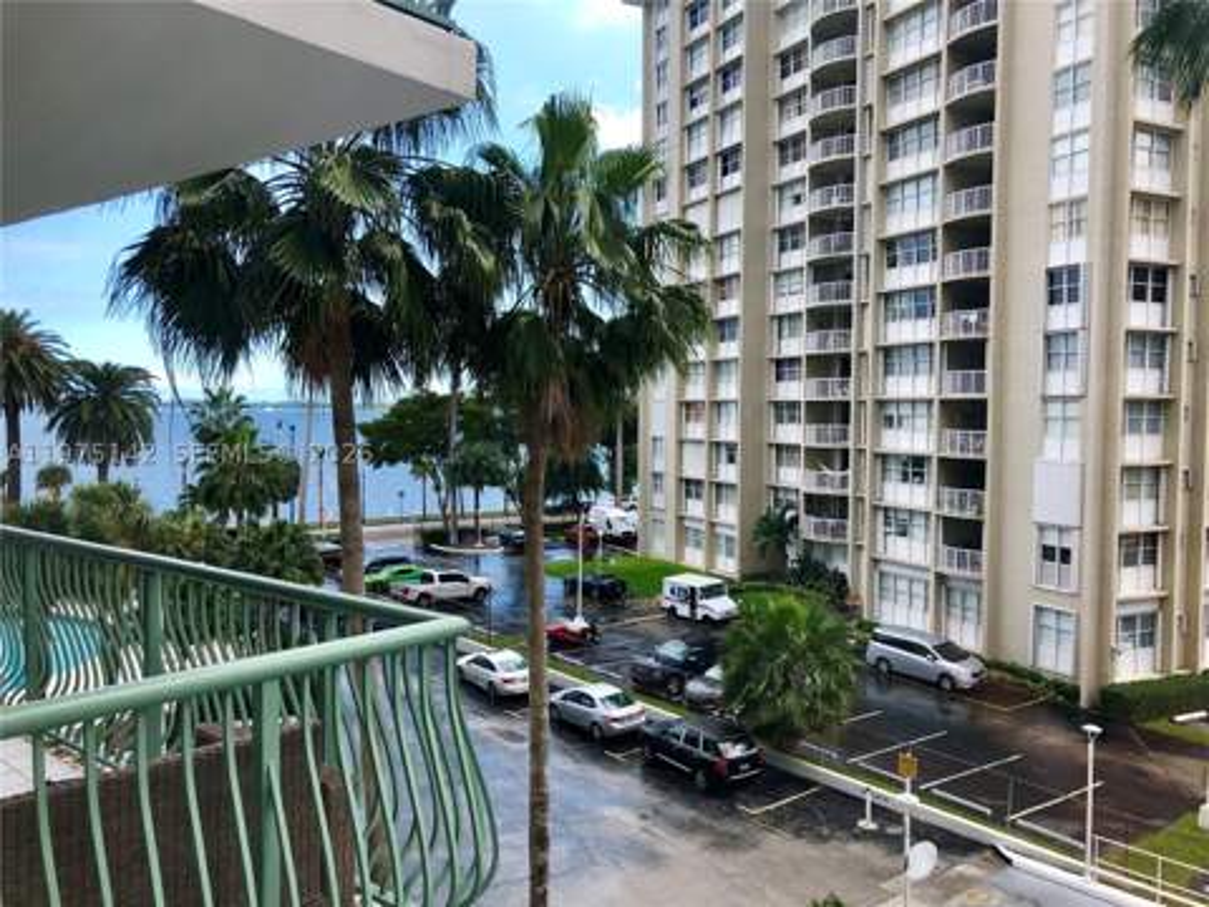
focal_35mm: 28
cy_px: 454
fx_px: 978
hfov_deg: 63.4
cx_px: 604
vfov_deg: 49.7
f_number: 1.8
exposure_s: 1/496
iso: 20
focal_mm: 4
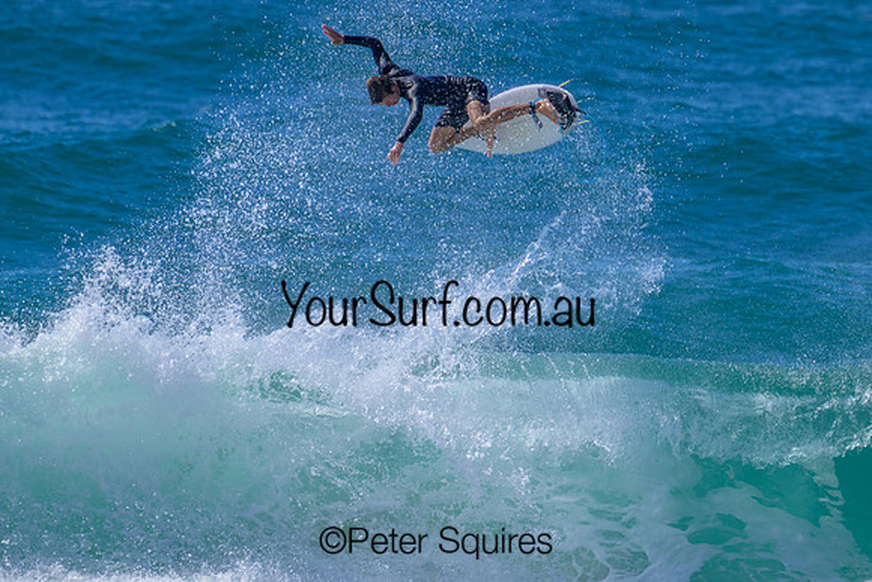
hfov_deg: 2.2
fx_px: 22375
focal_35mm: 924
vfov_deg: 1.5
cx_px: 503
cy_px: 334
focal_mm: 800
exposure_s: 1/2000
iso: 720
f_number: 11
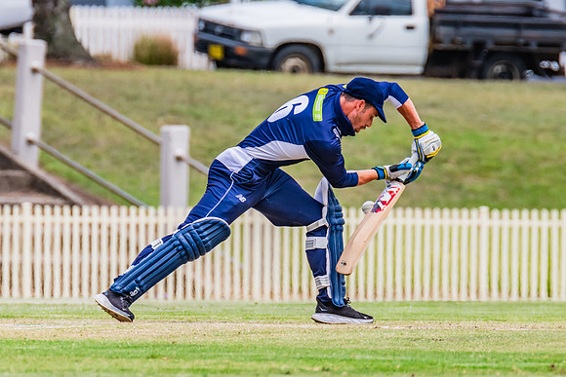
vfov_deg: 1.7
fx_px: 12914
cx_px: 271
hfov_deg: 2.5
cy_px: 181
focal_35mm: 821
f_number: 9
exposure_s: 1/2000
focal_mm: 600
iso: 800
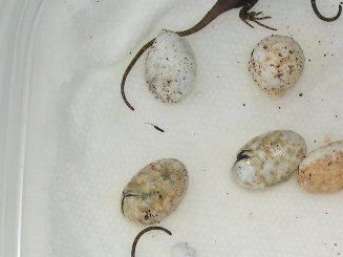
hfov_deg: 20.8
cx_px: 288
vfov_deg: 15.8
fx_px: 921
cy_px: 179
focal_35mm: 93
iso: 100
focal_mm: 8
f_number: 7.6
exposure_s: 1/60
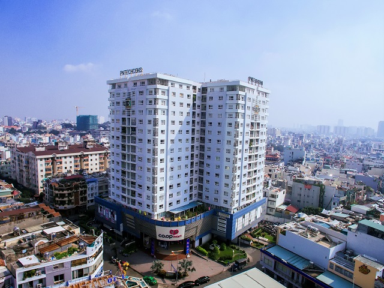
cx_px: 192
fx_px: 222
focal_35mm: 20
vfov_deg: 66.0
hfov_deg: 81.7
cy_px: 144
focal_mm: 3.61
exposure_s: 1/2800
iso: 100
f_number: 2.8
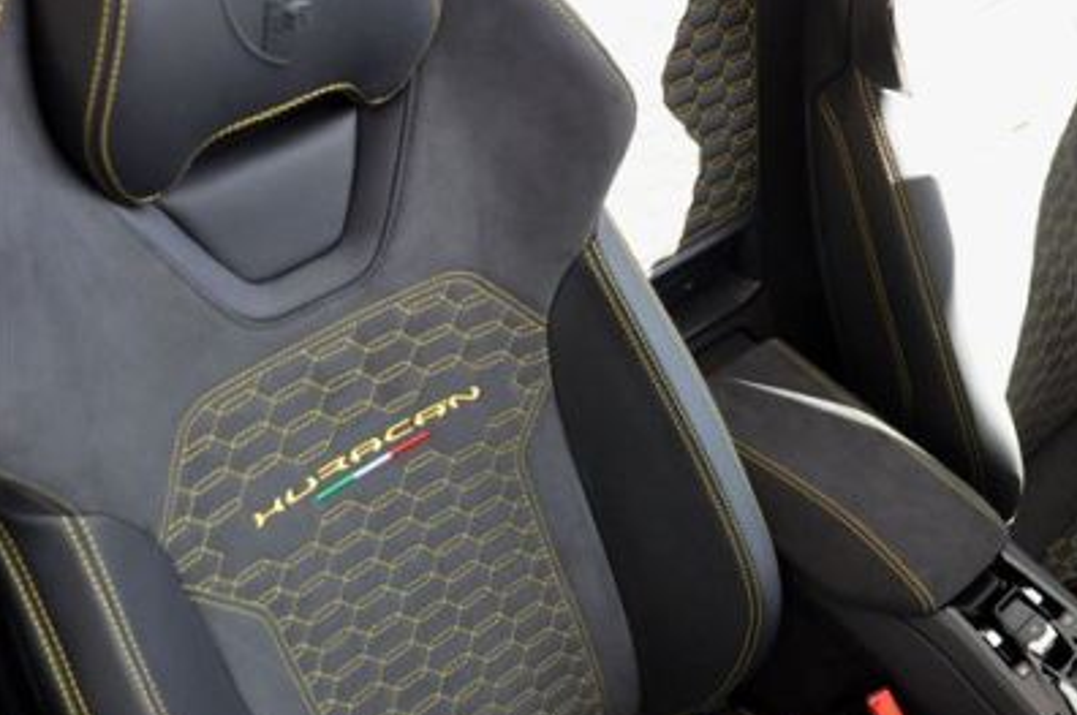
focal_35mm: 40
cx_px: 791
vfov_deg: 33.3
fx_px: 1195
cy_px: 328
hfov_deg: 46.9
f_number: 5.6
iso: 3200
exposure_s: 1/500
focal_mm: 18
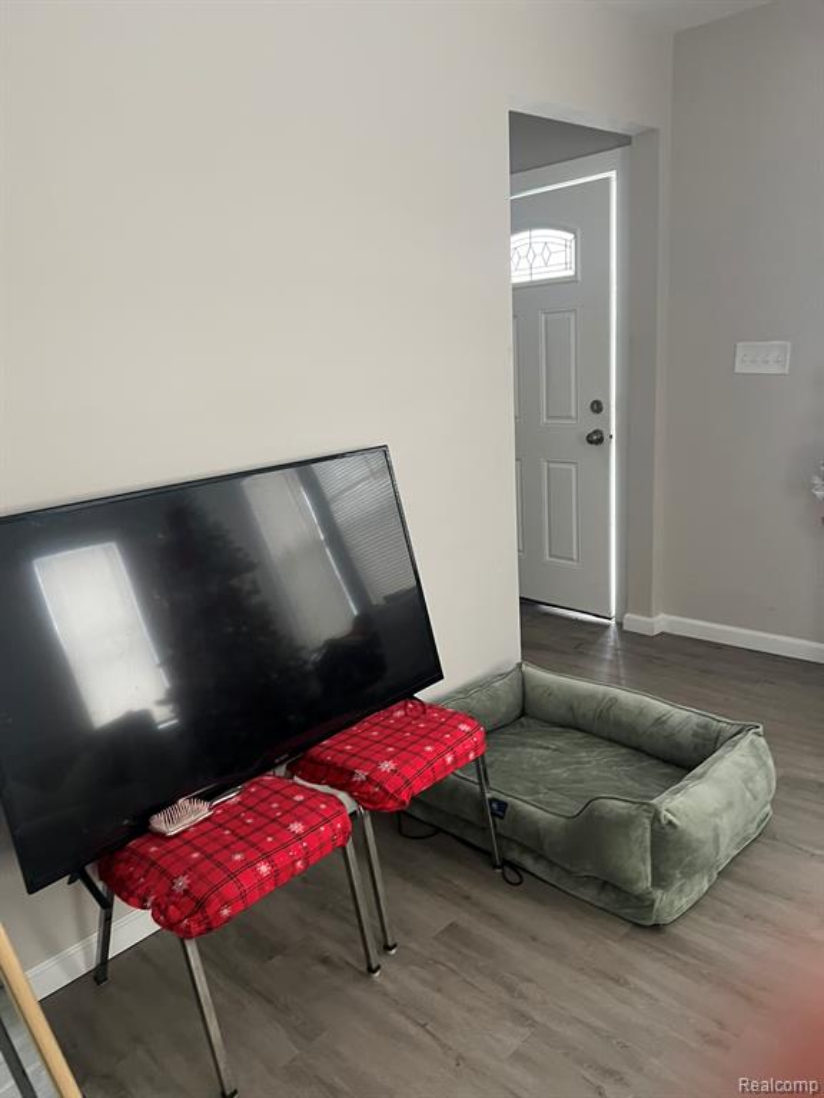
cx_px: 412
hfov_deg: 53.1
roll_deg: +5.6
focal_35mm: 26
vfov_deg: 67.3
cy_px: 549
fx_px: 825
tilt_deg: -12.7
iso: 200
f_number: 1.5
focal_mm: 5.7
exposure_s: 1/60
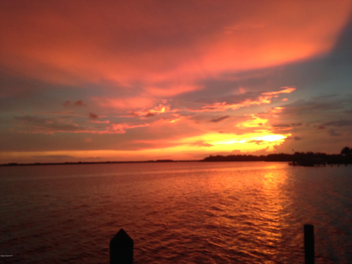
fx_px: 336
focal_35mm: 33
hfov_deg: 55.4
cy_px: 132
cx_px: 176
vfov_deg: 42.9
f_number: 2.4
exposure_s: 1/20
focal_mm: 4.12
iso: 100
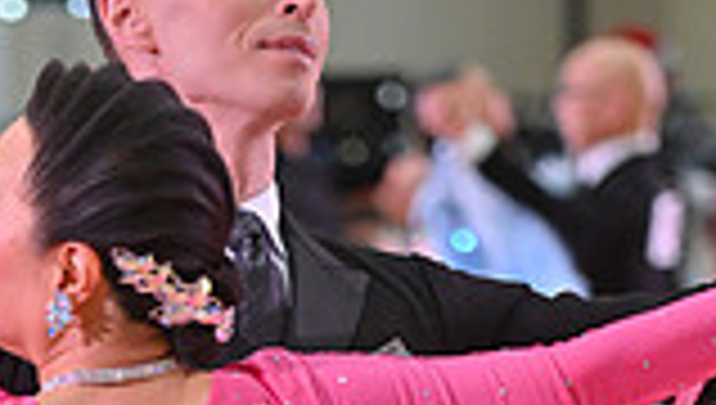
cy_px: 891
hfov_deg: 4.2
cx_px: 160
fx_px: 9792
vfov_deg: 2.4
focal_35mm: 515
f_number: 4.5
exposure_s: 1/400
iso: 2500
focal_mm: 135
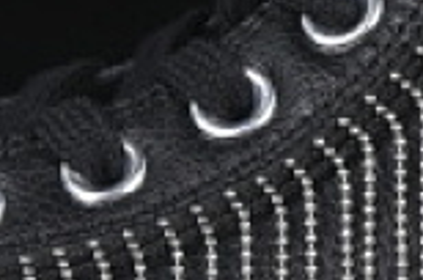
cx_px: 187
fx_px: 6179
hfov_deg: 3.9
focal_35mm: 527
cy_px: 49
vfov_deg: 2.6
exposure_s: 1/60
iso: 160
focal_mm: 50
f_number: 6.3
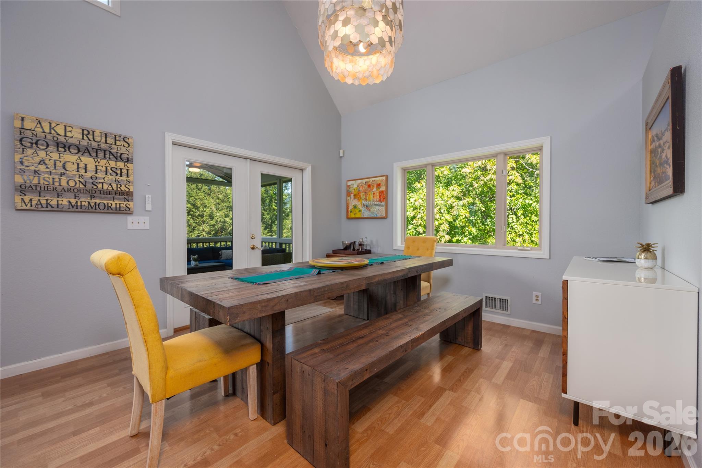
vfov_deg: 81.2
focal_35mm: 14
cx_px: 351
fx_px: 273
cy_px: 234
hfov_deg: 104.2
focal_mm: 14
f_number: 7.1
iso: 320
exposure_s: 1/160
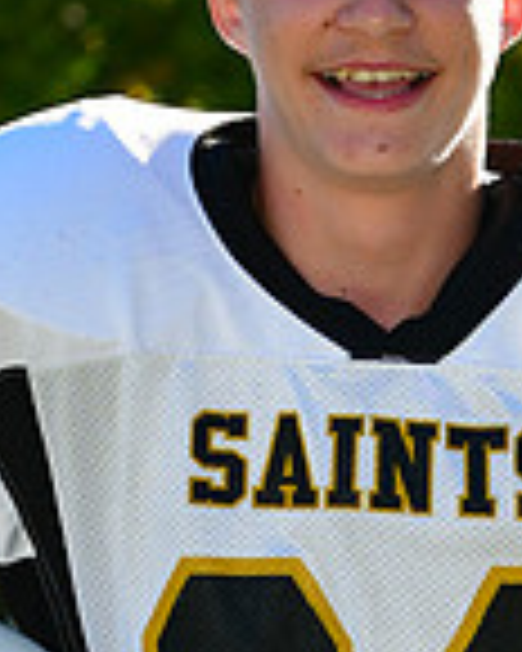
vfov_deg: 4.0
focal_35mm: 485
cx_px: 272
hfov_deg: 3.2
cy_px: 737
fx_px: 9366
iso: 400
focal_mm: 86
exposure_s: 1/1250
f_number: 4.5
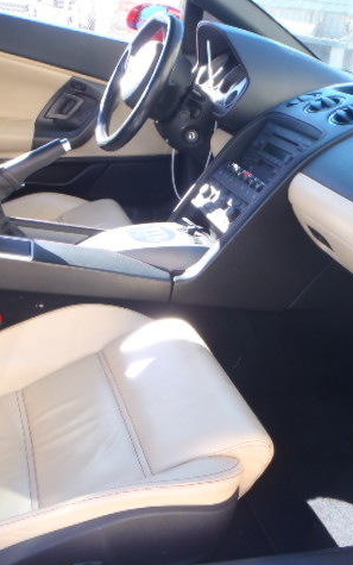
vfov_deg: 49.3
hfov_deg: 32.0
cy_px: 282
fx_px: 616
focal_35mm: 40
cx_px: 189
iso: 100
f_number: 3.5
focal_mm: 5
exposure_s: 1/60
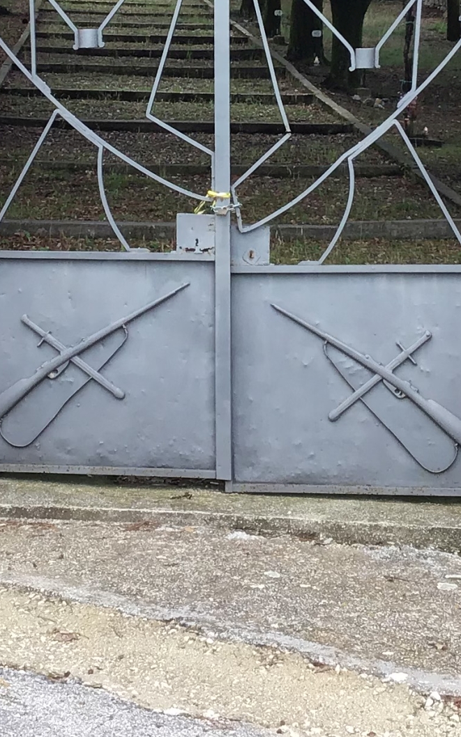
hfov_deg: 15.0
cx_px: 213
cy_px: 69
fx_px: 1749
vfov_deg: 23.2
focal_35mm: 87
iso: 32
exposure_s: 1/100
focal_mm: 3.3
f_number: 2.4
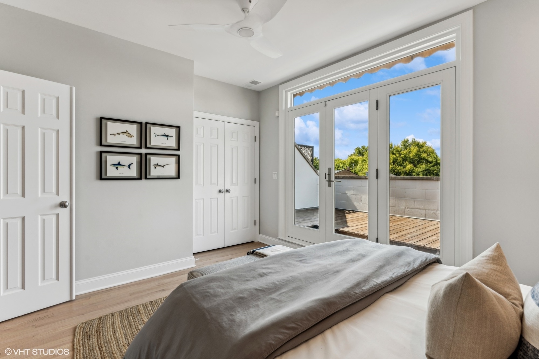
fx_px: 240
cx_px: 270
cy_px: 180
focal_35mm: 16
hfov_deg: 96.7
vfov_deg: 73.7
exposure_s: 1/100
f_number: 8
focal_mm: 16
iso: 320
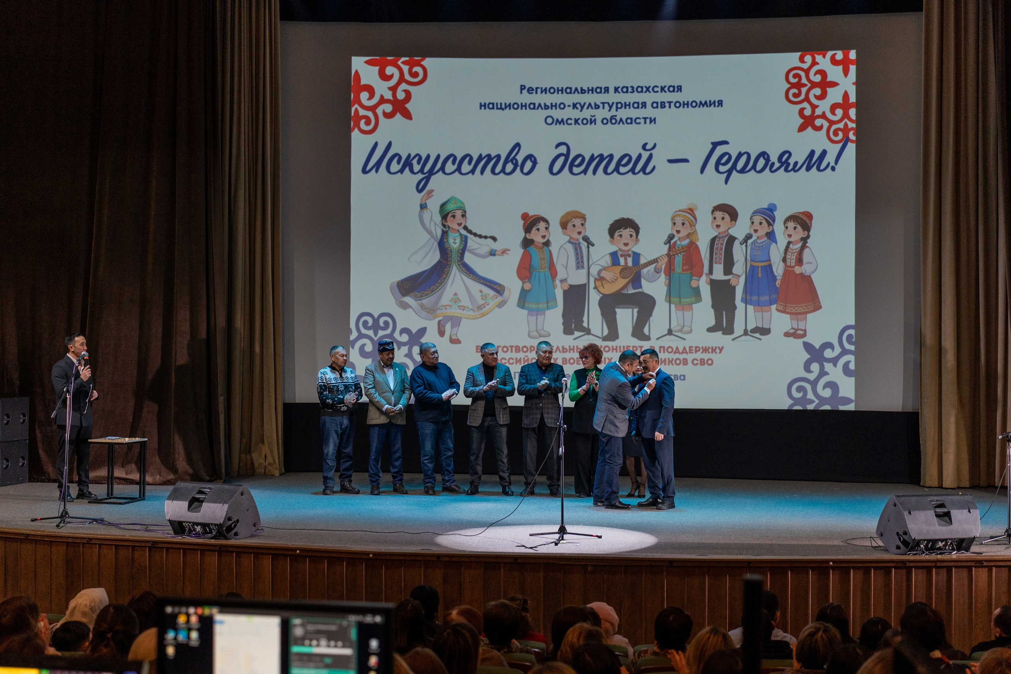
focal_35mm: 43
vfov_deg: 31.0
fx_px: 1214
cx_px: 513
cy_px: 337
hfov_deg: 45.2
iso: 1250
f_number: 3.5
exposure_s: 1/160
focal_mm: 42
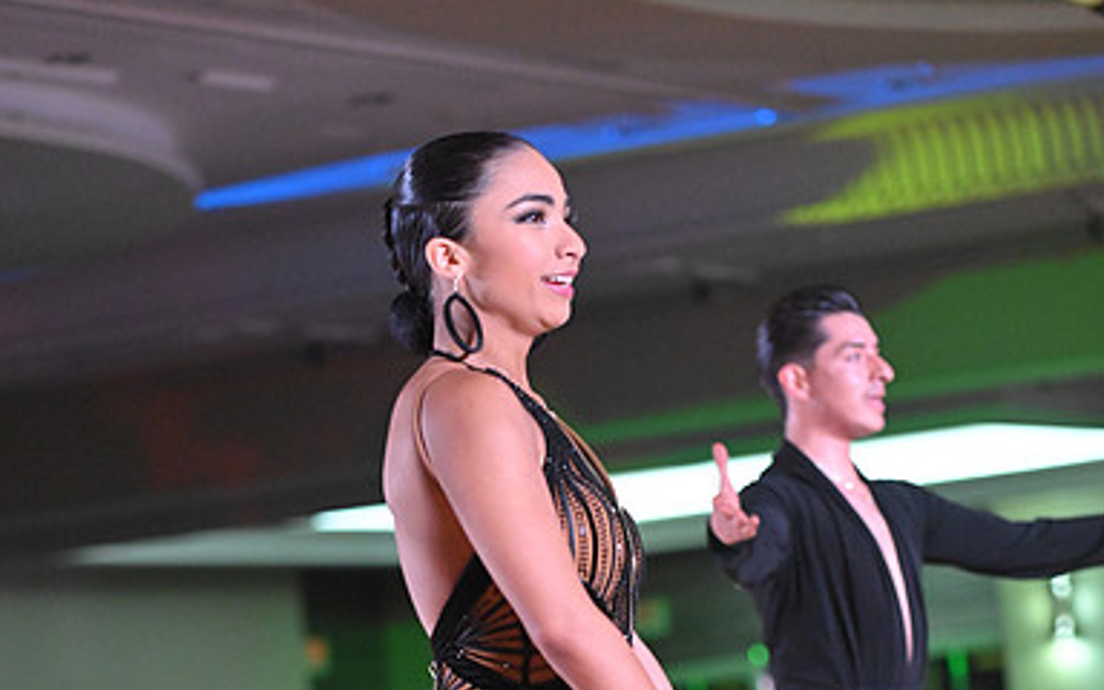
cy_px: 805
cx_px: 551
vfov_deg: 7.0
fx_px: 5566
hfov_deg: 11.3
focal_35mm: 185
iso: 5000
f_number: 4
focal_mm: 120
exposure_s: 1/400
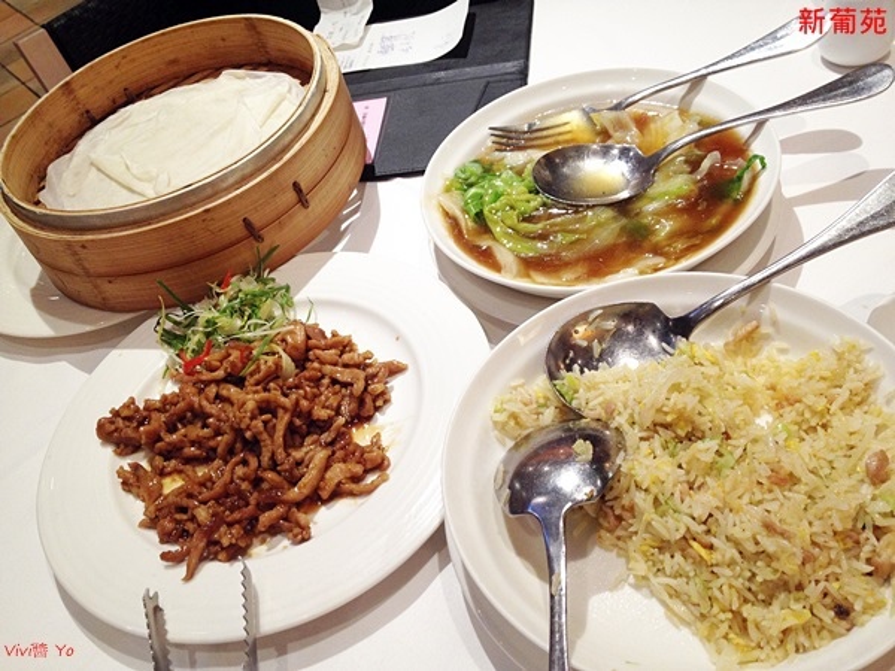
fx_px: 905
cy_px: 336
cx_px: 448
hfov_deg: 52.6
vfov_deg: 40.7
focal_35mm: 35
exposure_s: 1/20
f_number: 2.4
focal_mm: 4.28
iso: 100
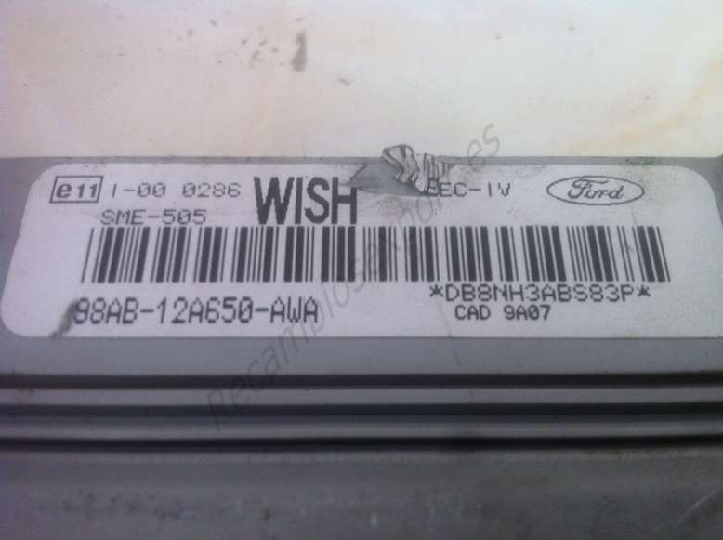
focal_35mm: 35
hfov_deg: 52.7
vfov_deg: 40.6
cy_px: 270
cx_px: 362
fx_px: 730
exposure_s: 1/60
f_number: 2.8
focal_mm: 3.85
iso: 100
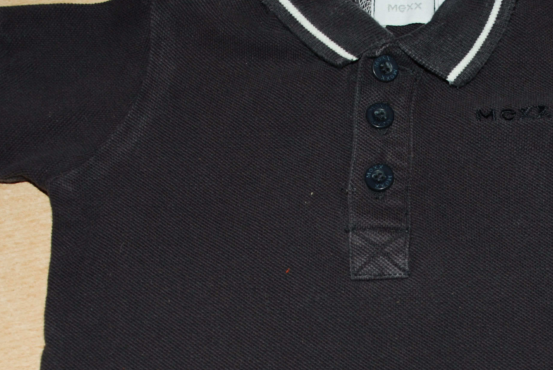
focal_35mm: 69
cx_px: 378
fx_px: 1061
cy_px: 311
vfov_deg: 19.5
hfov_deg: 29.0
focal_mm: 22
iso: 200
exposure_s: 1/60
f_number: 3.8
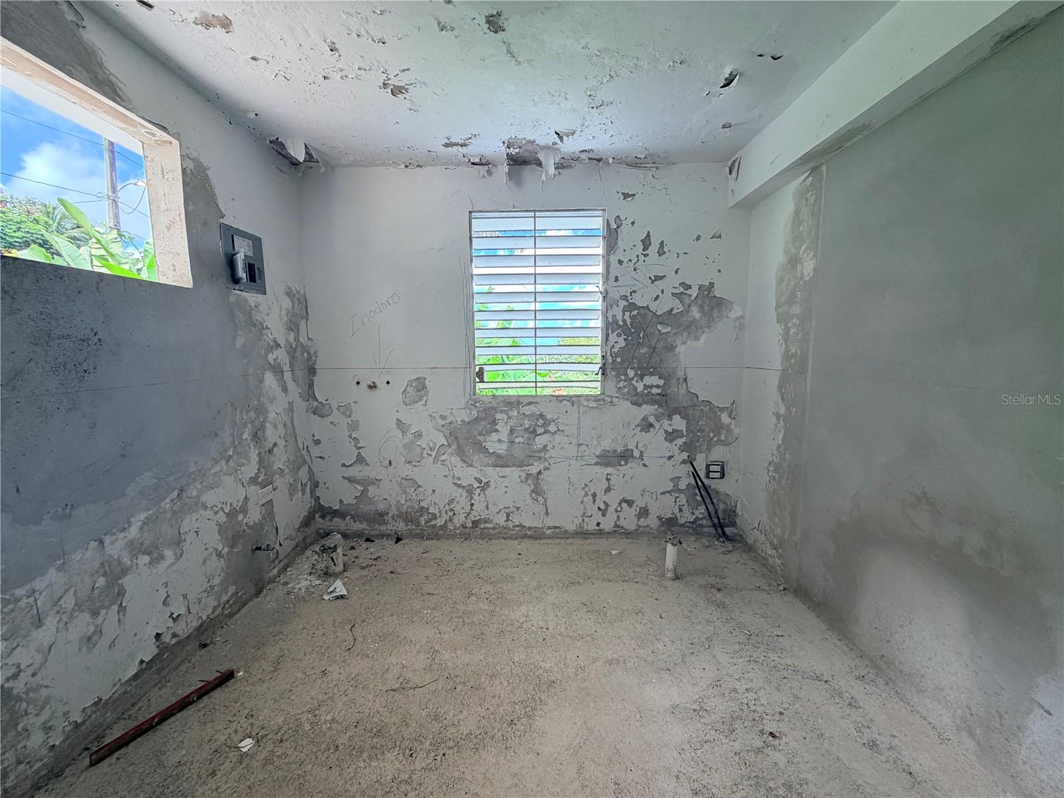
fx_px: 430
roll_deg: +0.5
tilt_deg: -7.1
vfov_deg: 85.7
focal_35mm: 14
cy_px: 399
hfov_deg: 102.1
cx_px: 532
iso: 125
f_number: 2.2
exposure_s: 1/121
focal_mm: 2.22
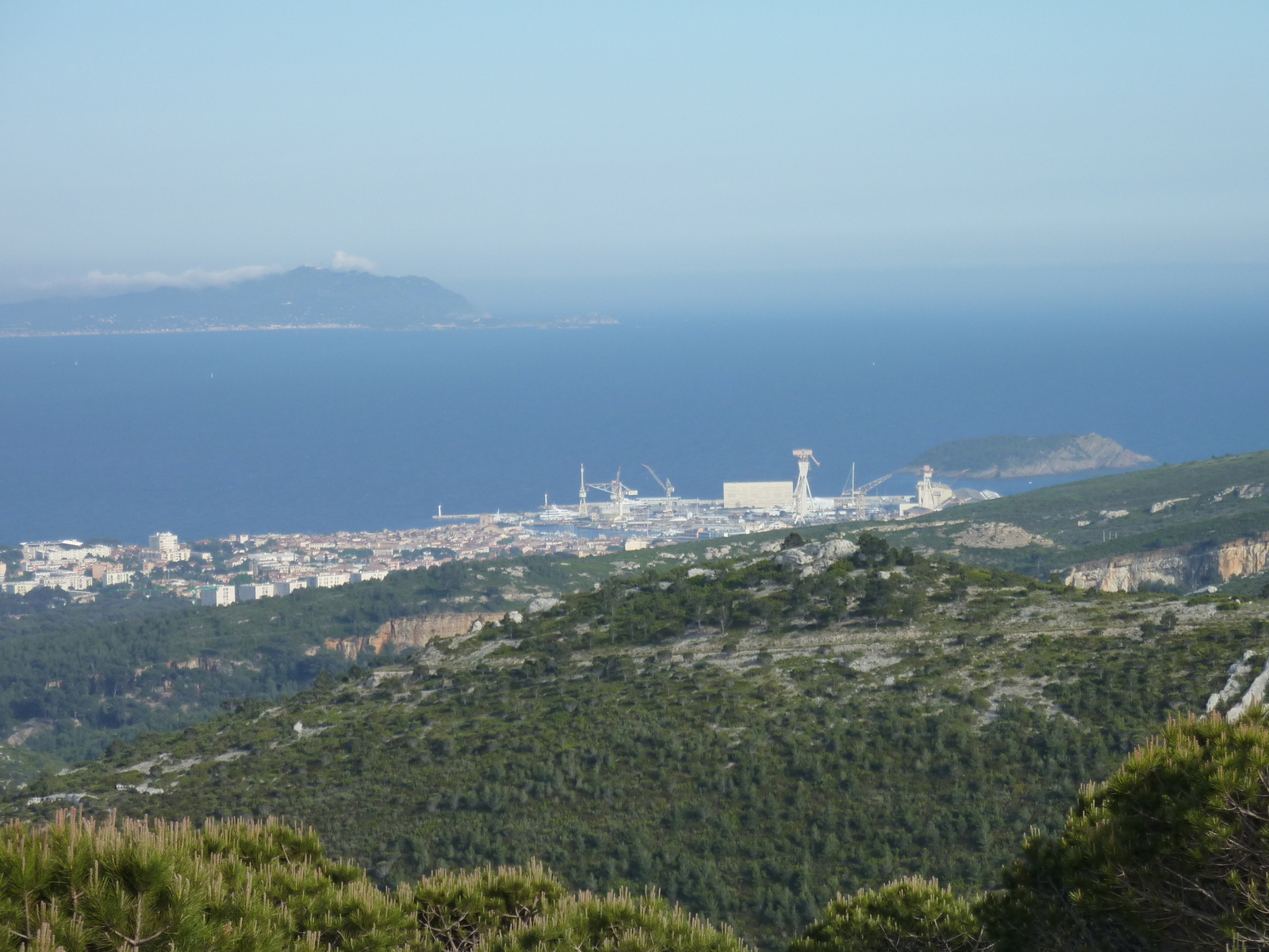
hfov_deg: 16.6
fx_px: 4362
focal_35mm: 119
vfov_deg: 12.5
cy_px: 476
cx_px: 634
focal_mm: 19.5
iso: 125
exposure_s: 1/500
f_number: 4.4
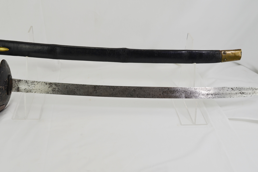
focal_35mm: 42
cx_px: 110
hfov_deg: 46.3
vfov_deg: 31.9
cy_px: 88
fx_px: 301
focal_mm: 22
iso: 200
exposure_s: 1/125
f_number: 5.6
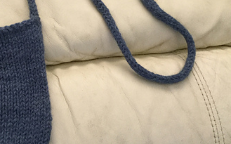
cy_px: 52
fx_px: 315
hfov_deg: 39.5
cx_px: 66
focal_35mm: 50
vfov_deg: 25.7
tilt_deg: -66.0
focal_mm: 3.3
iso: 200
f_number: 2.4
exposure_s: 1/30
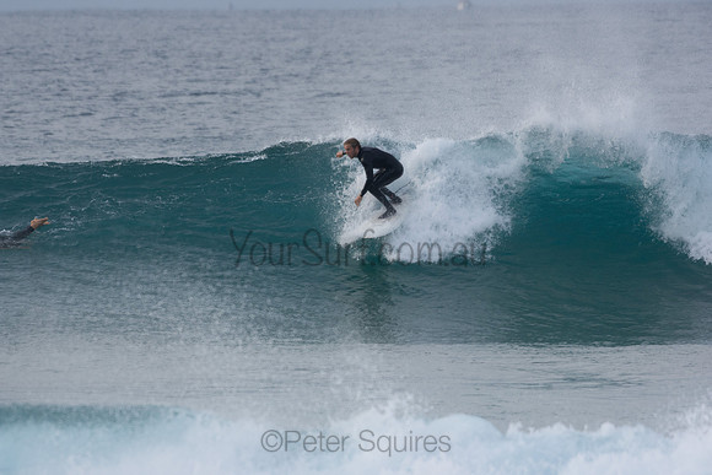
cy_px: 238
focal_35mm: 480
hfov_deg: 4.3
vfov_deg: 2.9
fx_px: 9495
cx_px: 356
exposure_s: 1/1250
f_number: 5.6
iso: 400
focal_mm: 320
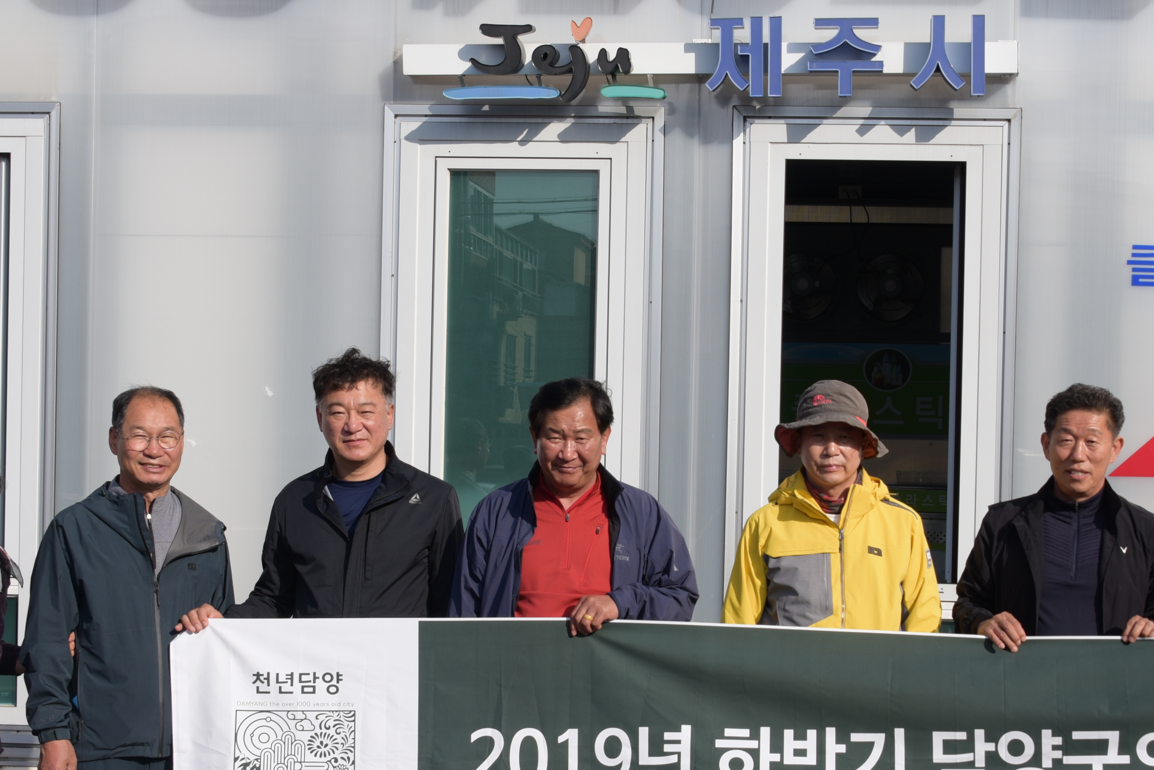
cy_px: 474
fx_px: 2084
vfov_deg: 20.9
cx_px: 755
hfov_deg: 30.7
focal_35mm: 65
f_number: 10
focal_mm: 34
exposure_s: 1/200
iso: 100
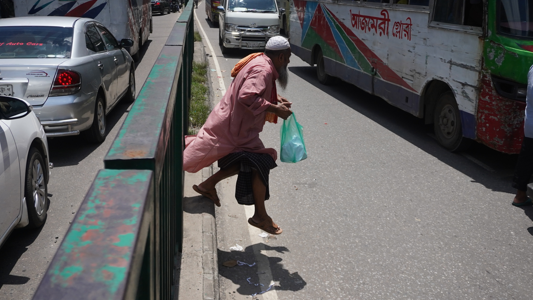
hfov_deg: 52.8
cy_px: 133
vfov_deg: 31.2
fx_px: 537
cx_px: 268
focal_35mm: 38
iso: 800
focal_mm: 24
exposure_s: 1/8000
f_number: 4.5
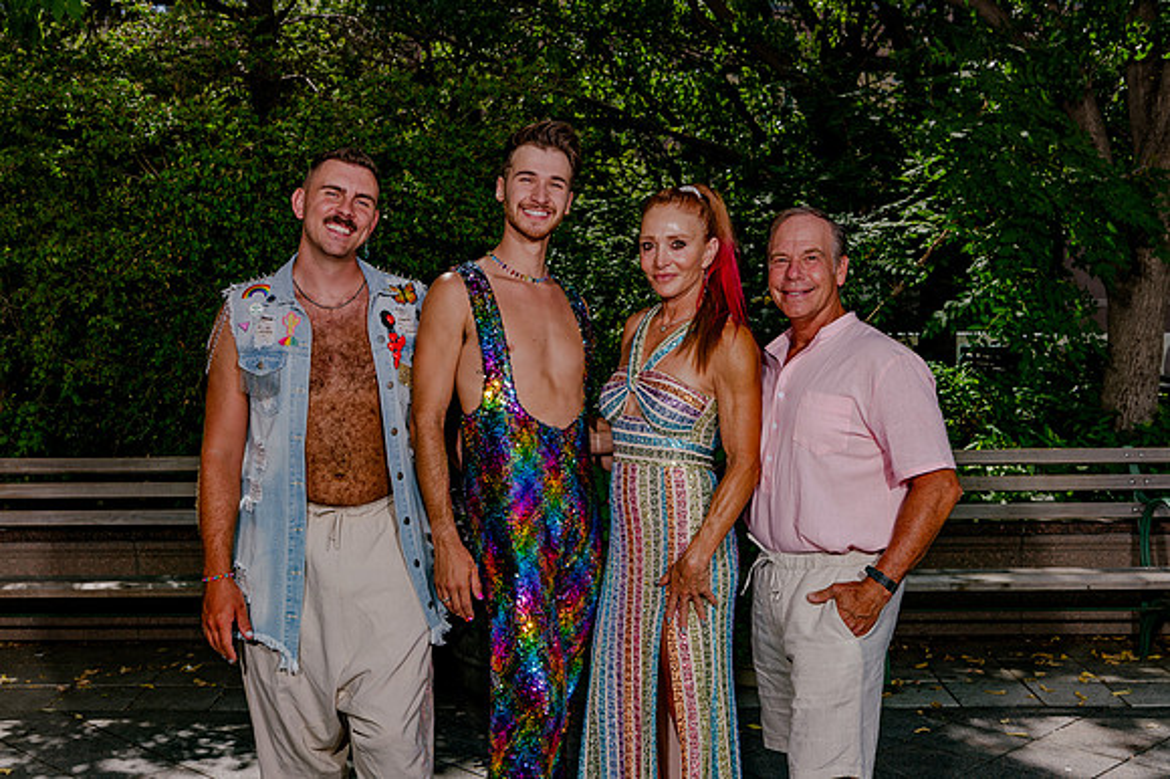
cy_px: 357
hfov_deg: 44.7
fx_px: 1420
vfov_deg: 30.6
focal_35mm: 44
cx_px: 537
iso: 200
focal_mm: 40
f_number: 8
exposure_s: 1/320
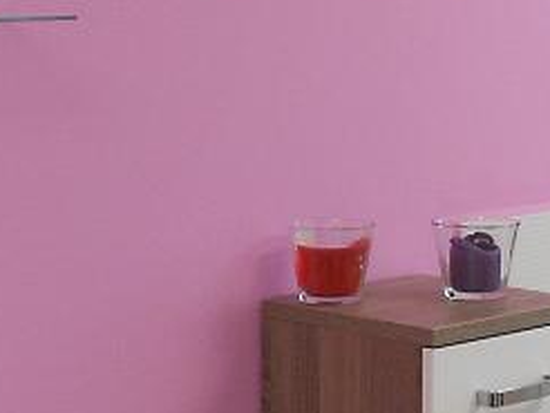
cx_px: 387
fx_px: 1813
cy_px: 83
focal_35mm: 114
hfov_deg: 17.2
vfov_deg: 13.0
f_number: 3.2
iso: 100
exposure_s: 1/30
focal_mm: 4.6
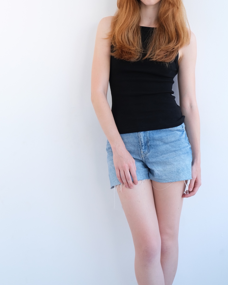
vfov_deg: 28.7
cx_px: 148
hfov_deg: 23.1
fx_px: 557
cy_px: 162
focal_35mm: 66
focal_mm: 28.9
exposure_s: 1/125
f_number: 4
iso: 400
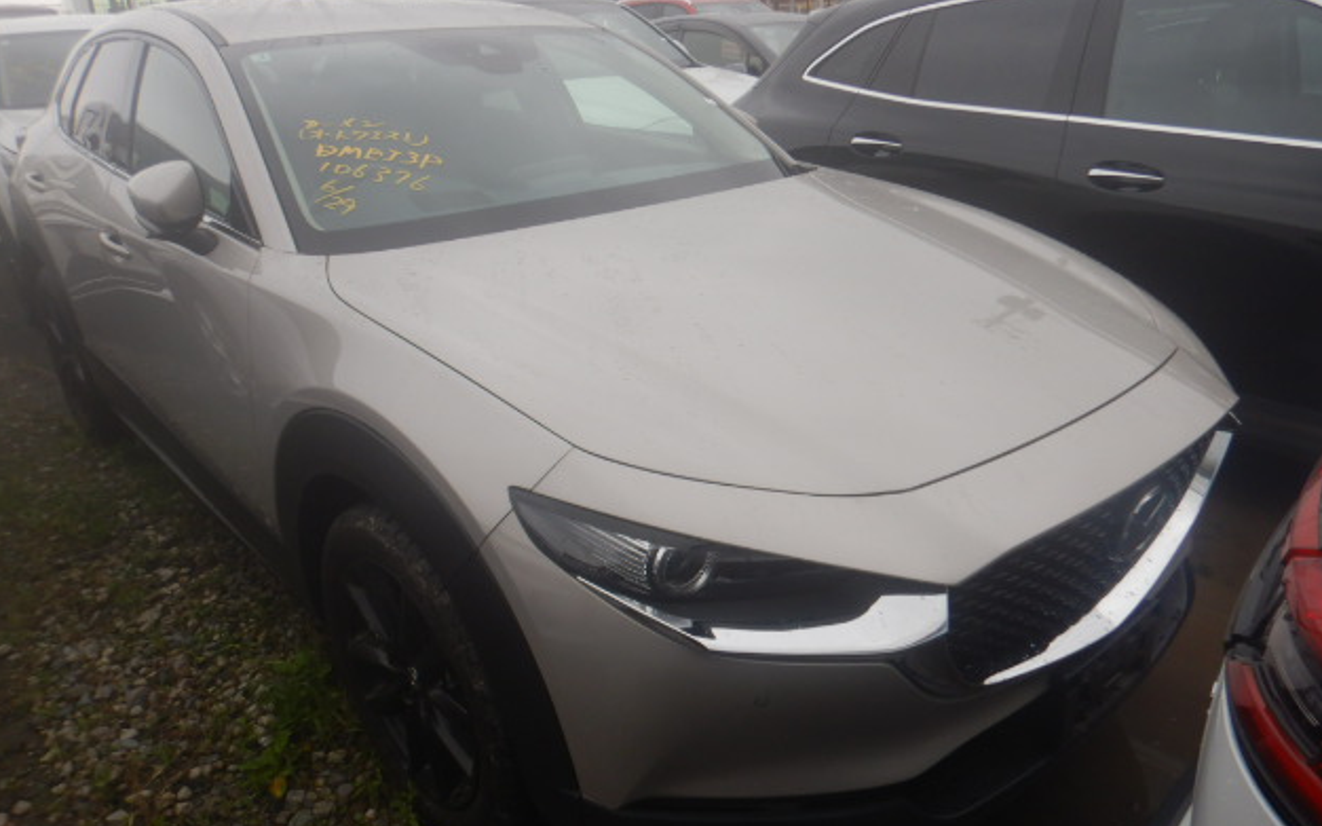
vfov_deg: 47.5
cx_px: 653
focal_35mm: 26
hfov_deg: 70.4
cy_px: 448
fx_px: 937
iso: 125
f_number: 2.8
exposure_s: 1/100
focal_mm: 4.3
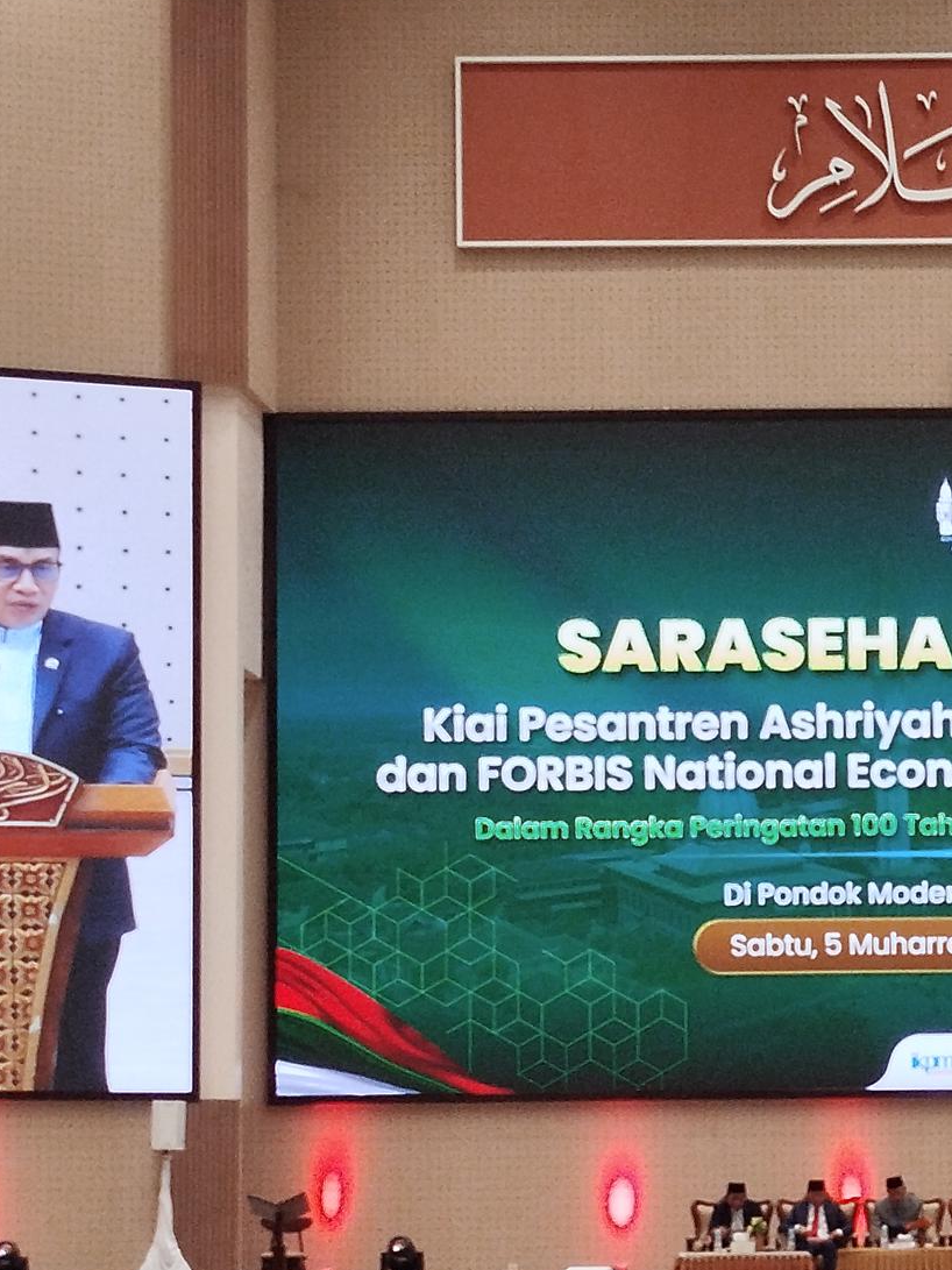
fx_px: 1614
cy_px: 838
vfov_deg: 42.4
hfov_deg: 30.2
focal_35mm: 44
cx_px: 989
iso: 125
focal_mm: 5.31
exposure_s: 1/50
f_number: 1.7
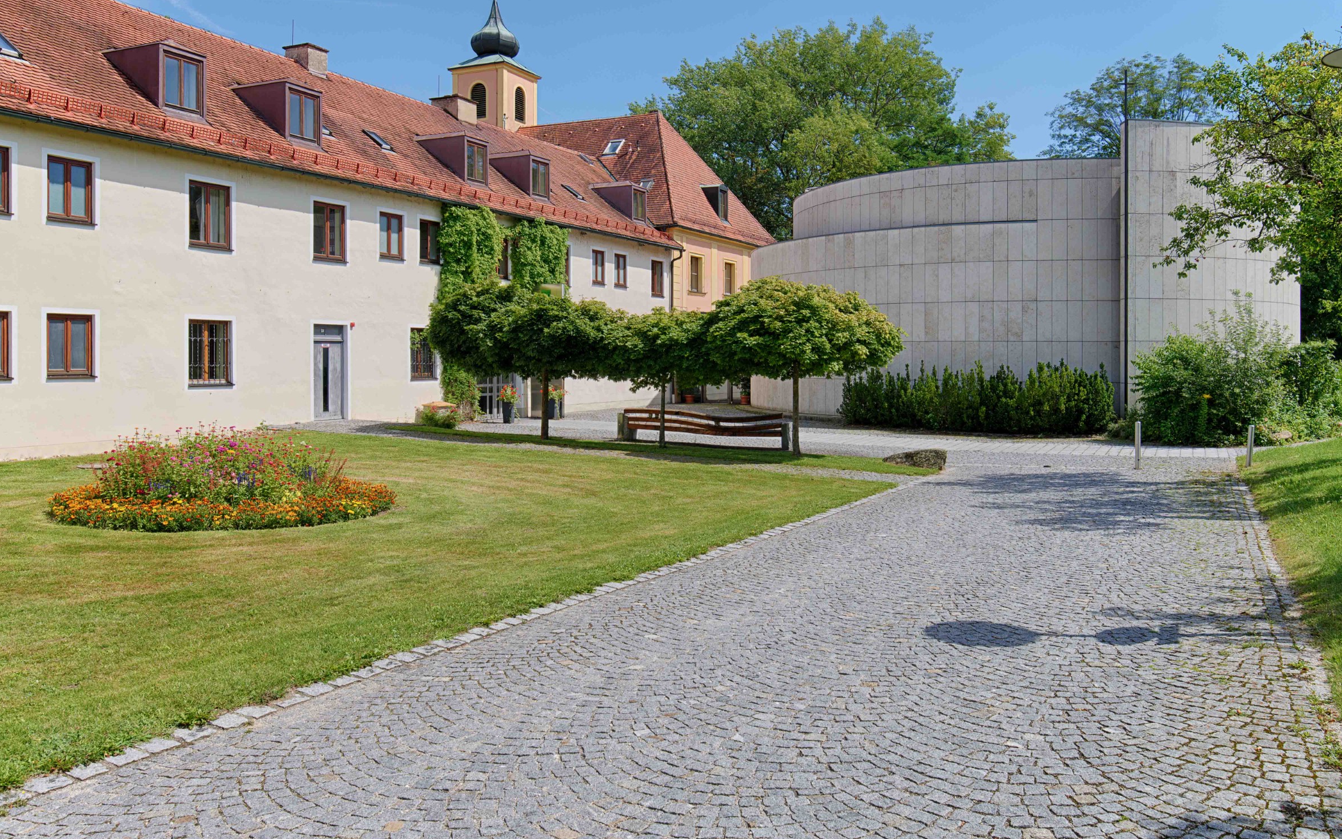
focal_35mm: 28
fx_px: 1024
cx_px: 675
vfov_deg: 44.5
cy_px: 389
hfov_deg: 66.5
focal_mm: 27
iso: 100
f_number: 11
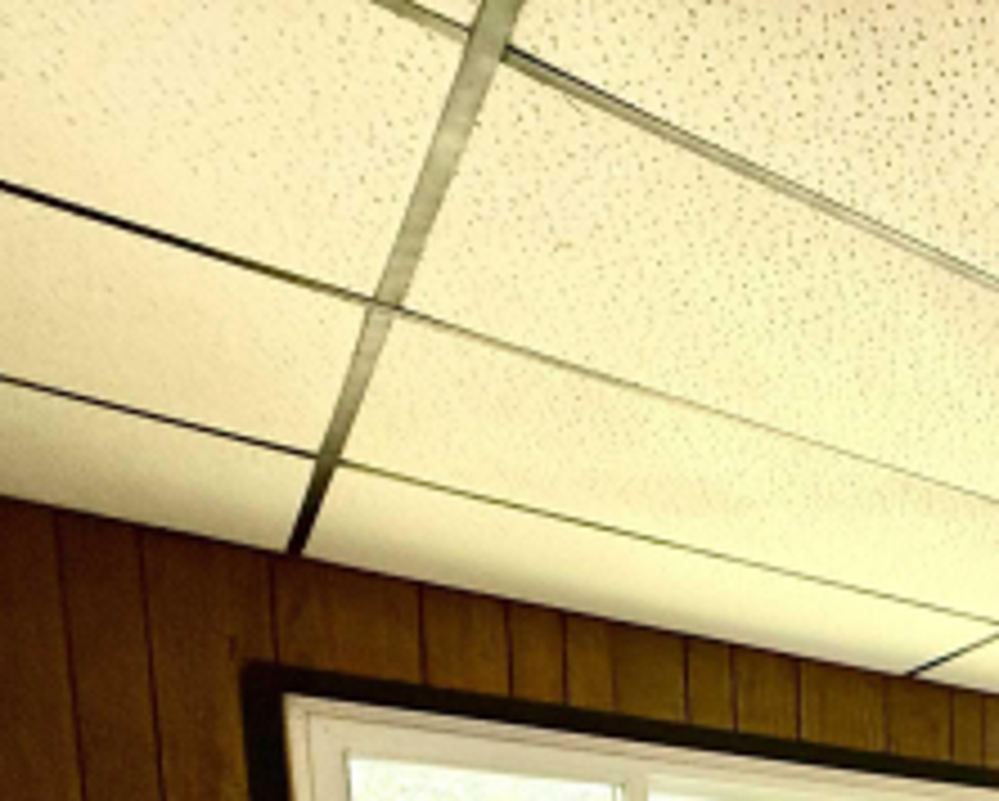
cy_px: 1112
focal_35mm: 41
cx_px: 1388
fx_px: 1213
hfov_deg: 31.1
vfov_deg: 28.1
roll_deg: +0.1
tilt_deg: -5.4
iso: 320
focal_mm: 2.22
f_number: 2.2
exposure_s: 1/66
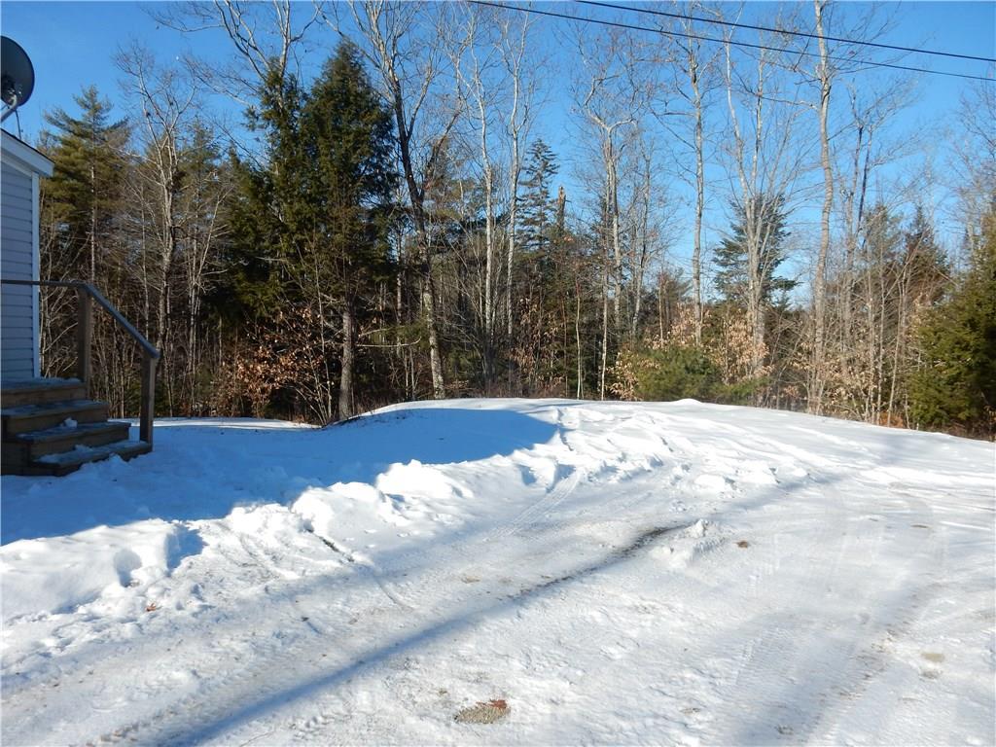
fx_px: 719
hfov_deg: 69.4
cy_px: 374
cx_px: 498
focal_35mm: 25
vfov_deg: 54.9
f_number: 3.7
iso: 125
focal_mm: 4.5
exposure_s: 1/1600
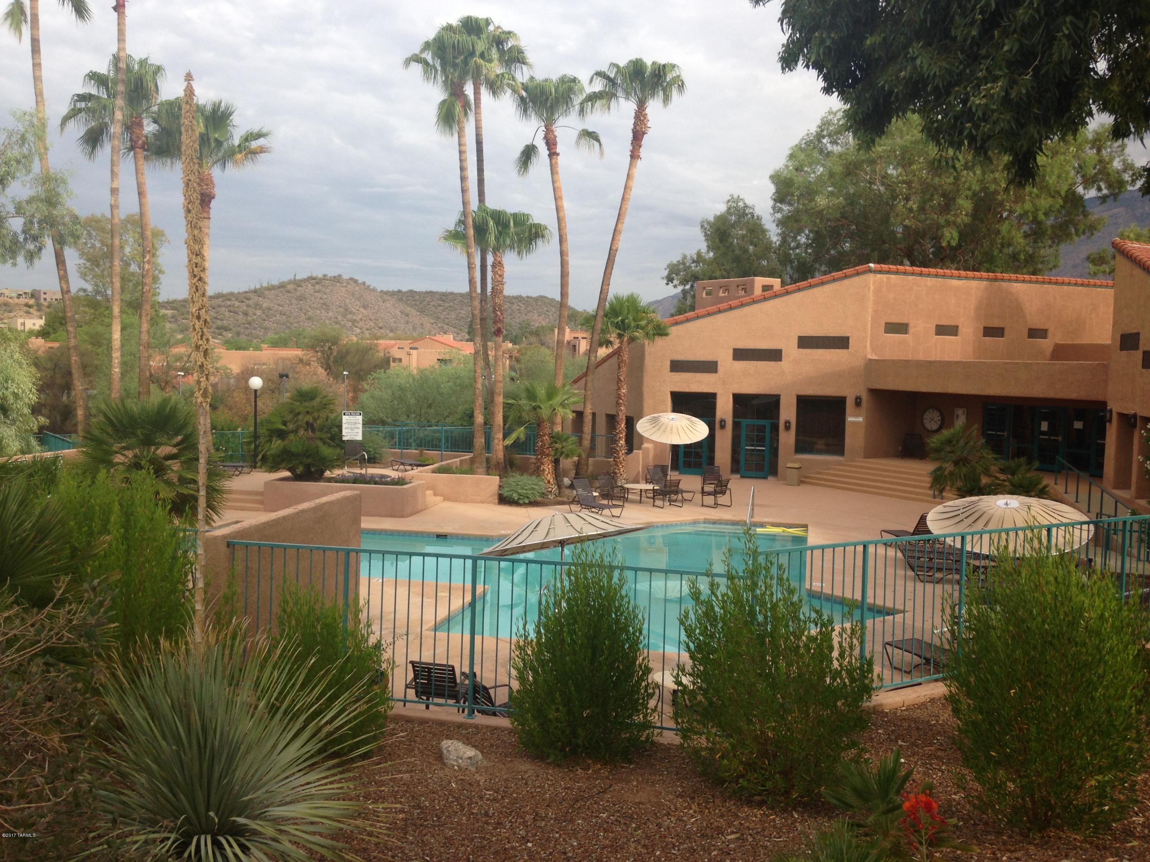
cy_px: 431
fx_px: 1096
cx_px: 575
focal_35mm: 33
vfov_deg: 42.9
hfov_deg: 55.4
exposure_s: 1/623
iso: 50
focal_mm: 4.12
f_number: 2.4
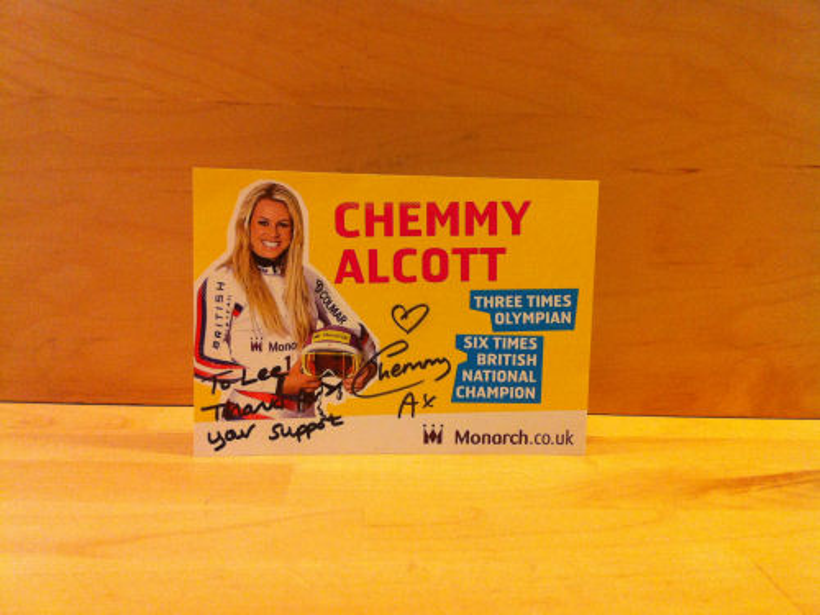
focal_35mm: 35
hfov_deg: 52.6
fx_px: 829
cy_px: 308
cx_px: 410
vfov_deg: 40.7
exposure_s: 1/17
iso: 250
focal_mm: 3.85
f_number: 2.8
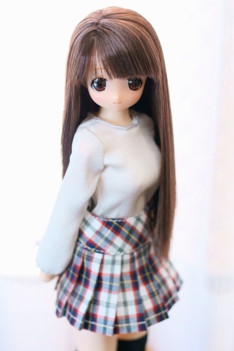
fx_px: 512
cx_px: 117
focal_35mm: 52
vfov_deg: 37.9
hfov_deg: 25.7
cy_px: 176
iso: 400
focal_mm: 35
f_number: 4
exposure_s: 1/100
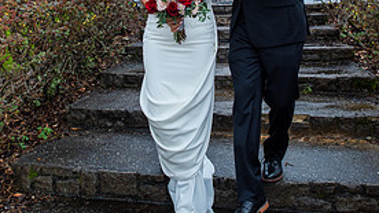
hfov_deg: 49.4
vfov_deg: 26.8
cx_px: 179
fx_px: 412
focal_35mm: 41
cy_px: -16
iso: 640
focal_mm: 24
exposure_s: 1/160
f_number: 3.2
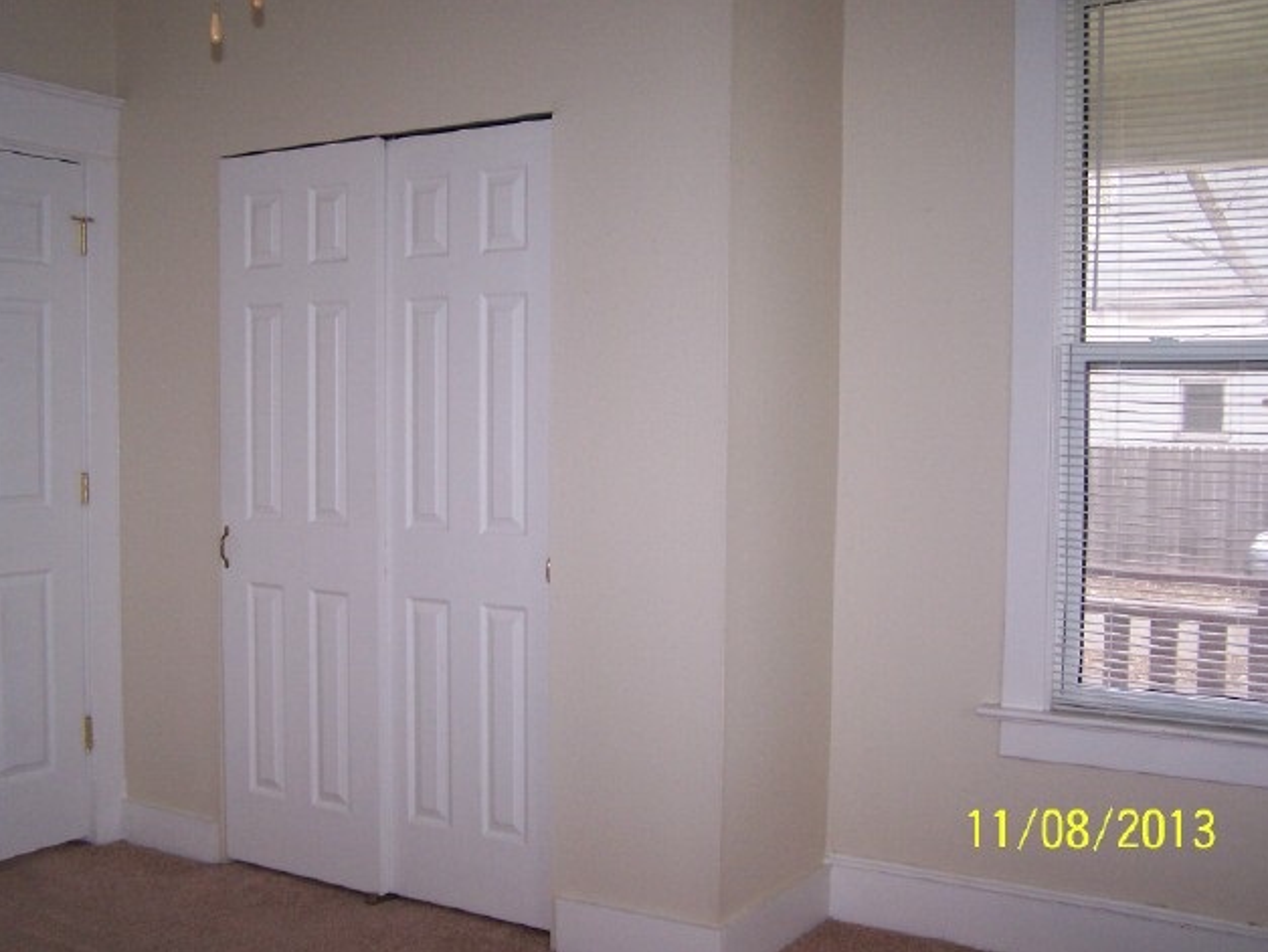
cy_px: 472
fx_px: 1429
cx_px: 635
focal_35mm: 39
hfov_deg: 47.8
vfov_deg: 36.9
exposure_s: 1/60
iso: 140
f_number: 2.8
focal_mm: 6.3
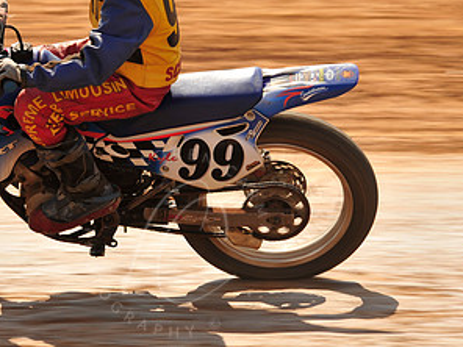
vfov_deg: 4.0
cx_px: 177
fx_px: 5029
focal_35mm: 376
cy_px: 98
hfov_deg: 5.3
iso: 200
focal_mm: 200
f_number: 9
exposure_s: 1/400
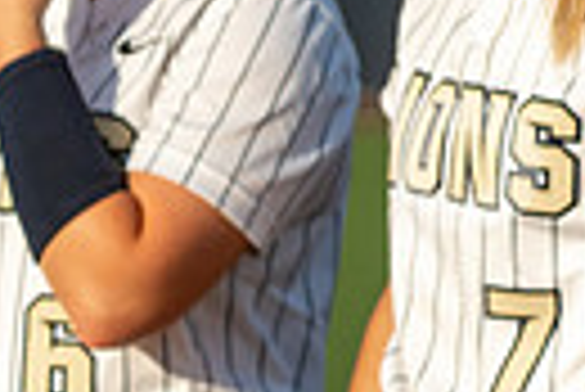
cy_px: 259
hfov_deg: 2.3
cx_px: 968
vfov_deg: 1.5
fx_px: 14479
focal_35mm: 890
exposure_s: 1/1250
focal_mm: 200
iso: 400
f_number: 5.6
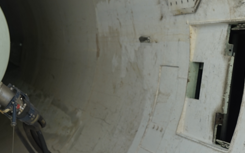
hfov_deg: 17.9
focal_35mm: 110
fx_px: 735
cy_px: 26
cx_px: -61
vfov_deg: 11.8
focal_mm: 43
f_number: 4.5
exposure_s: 1/60
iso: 100
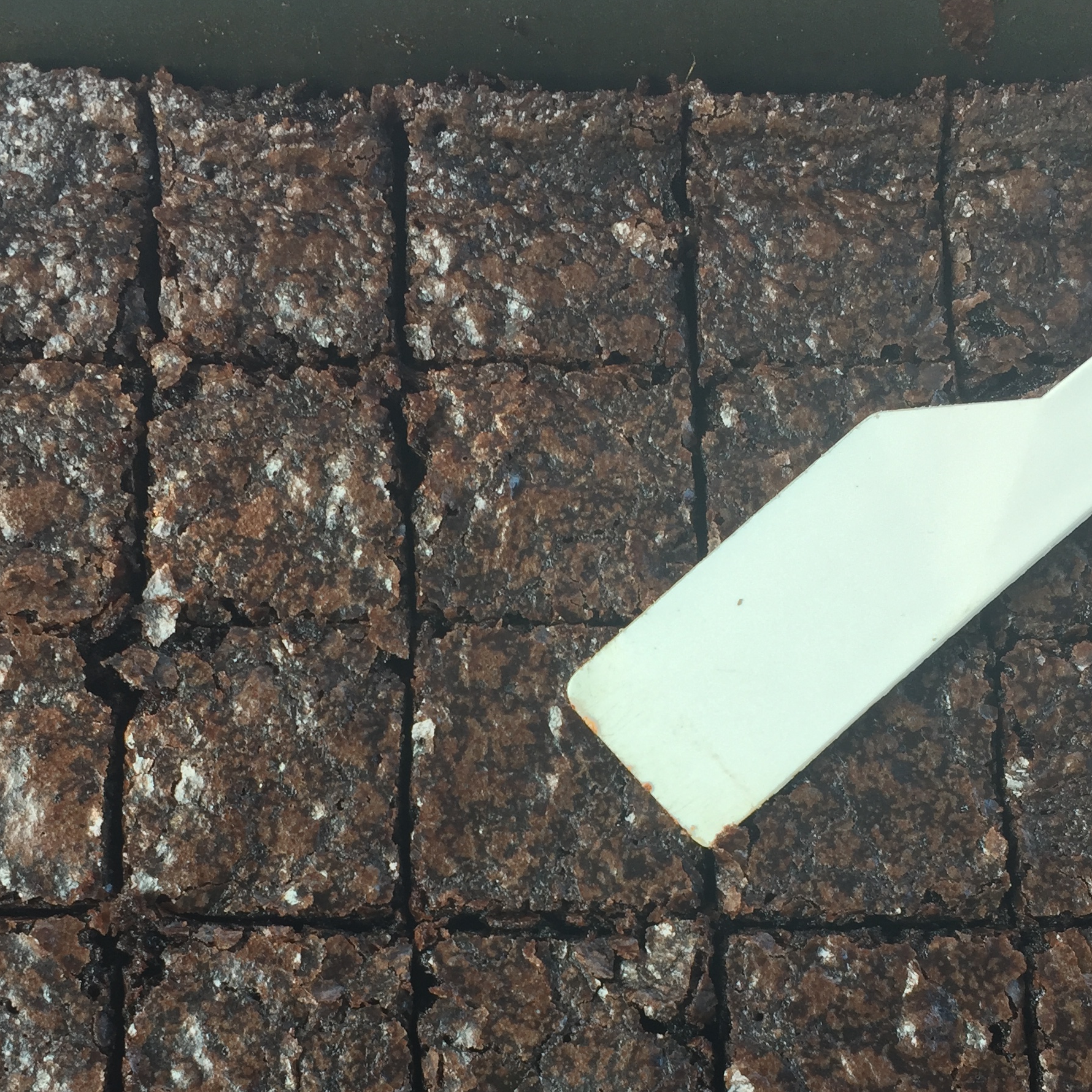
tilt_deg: -76.4
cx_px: 504
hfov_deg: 36.0
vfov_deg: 35.2
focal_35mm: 47
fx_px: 1677
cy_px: 829
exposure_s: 1/60
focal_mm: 4.15
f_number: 2.2
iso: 32
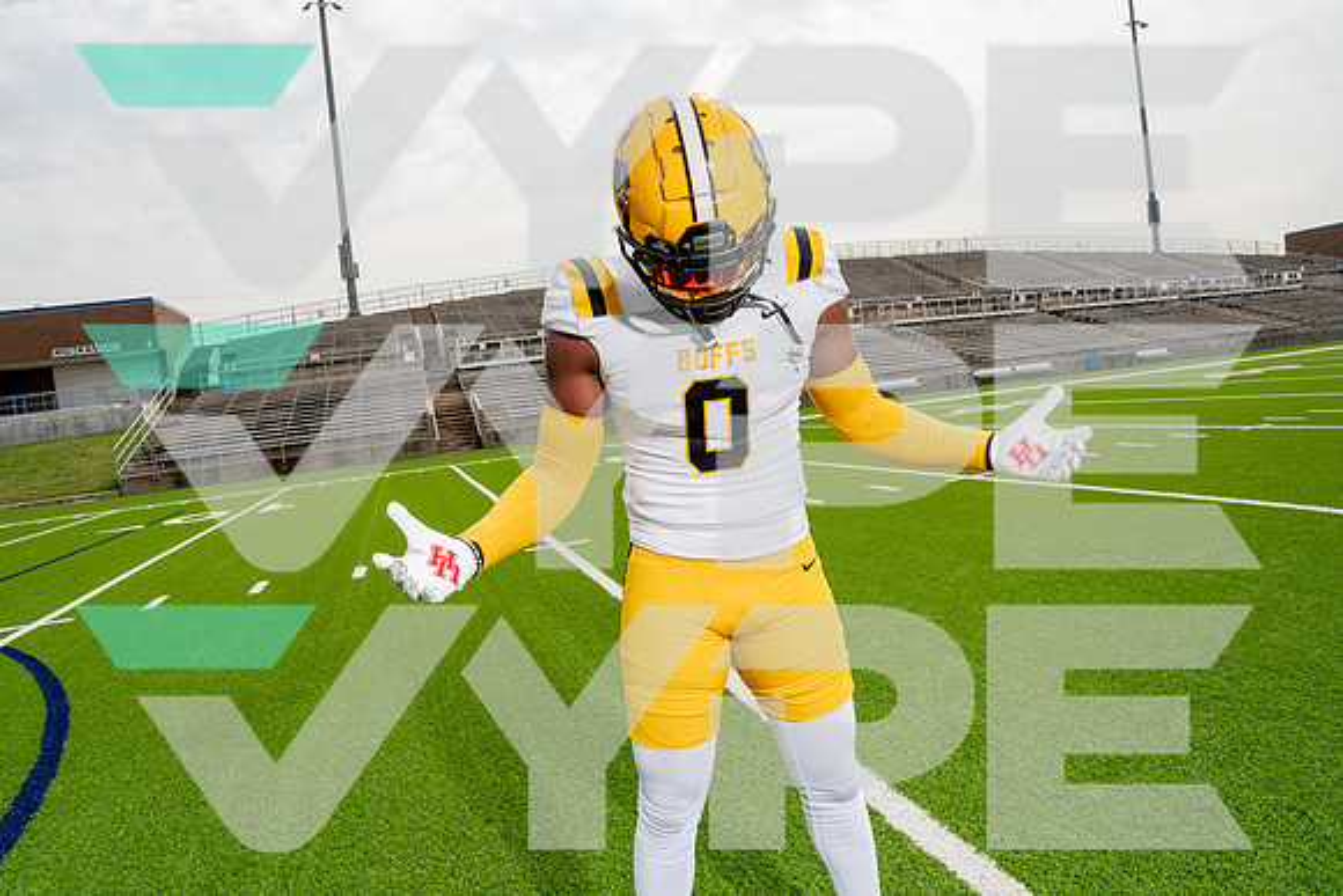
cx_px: 672
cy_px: 448
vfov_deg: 53.2
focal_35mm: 24
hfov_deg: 73.7
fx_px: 896
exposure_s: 1/250
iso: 100
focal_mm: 24
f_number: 8
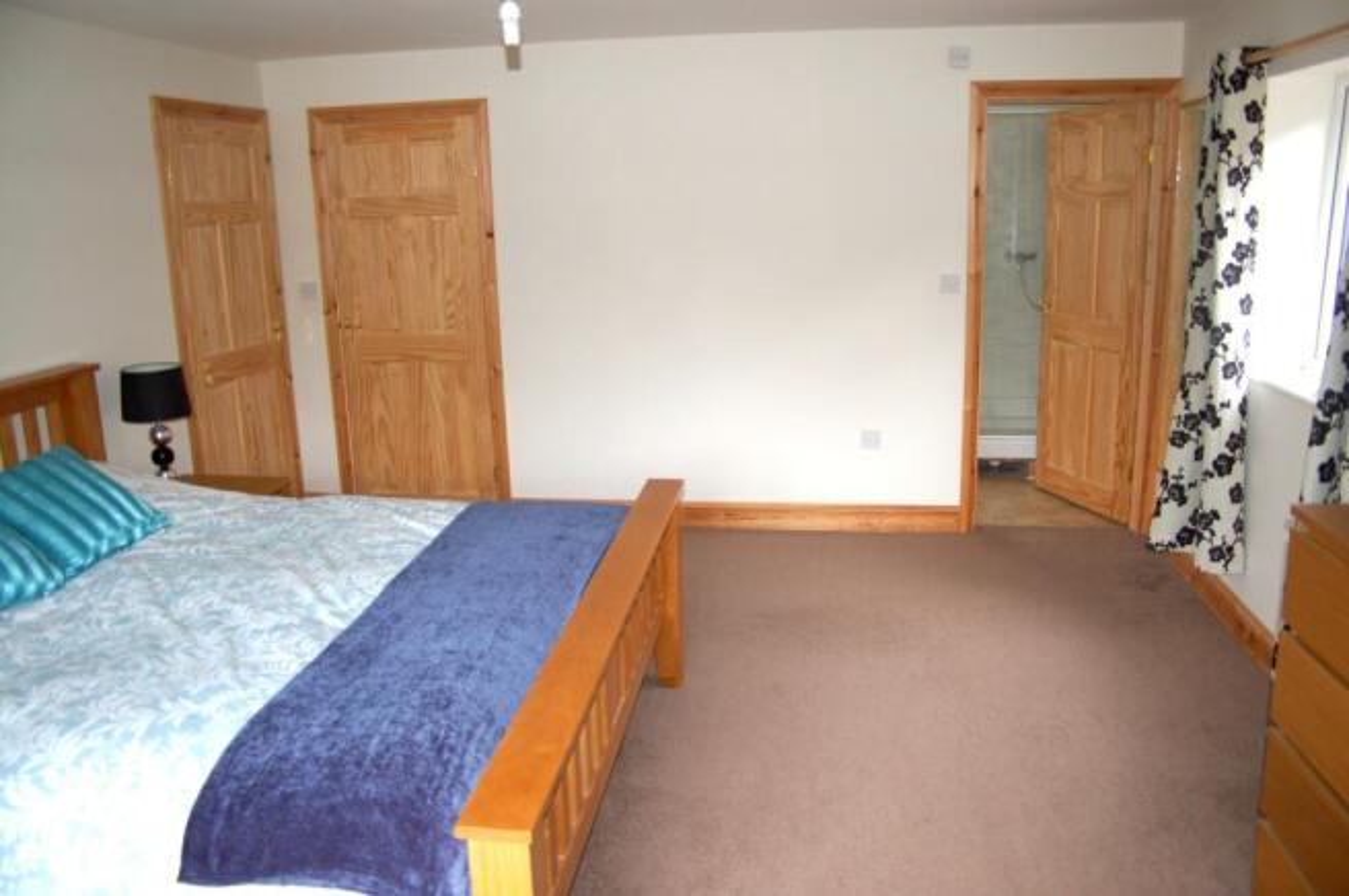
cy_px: 448
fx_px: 1011
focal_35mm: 27
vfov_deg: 47.8
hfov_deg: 67.4
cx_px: 674
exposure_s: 1/60
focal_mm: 18
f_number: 3.5
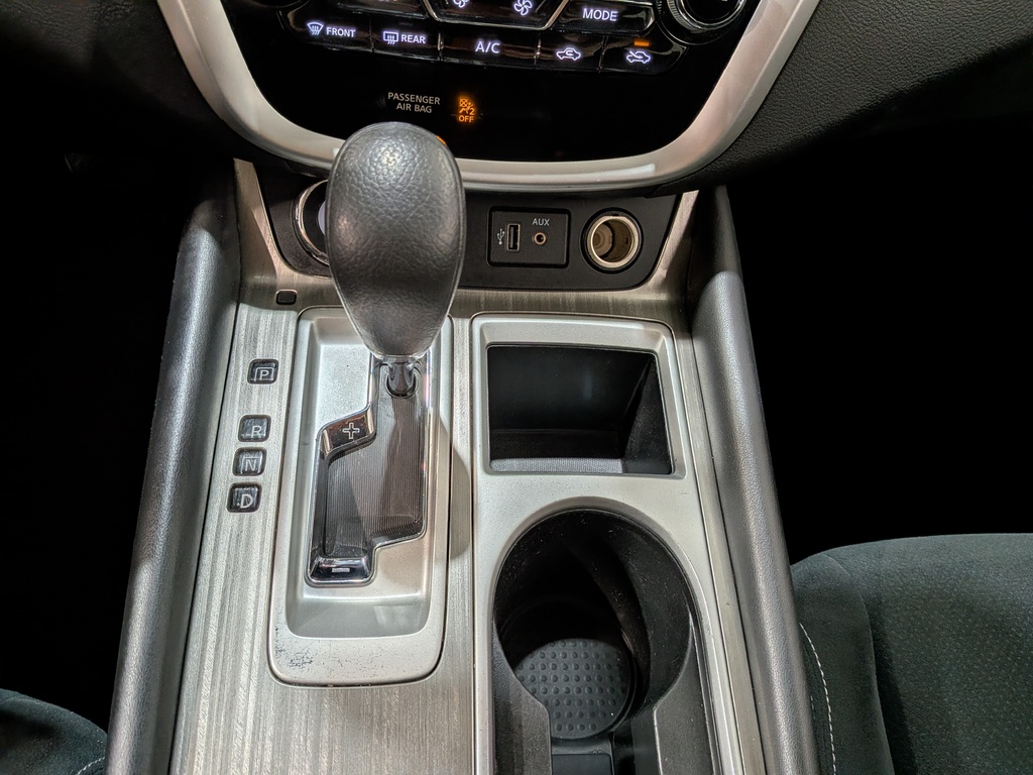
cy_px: 388
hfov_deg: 71.6
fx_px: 716
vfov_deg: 56.8
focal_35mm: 24
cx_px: 516
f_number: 1.7
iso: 26
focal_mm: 4.53
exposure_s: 1/186
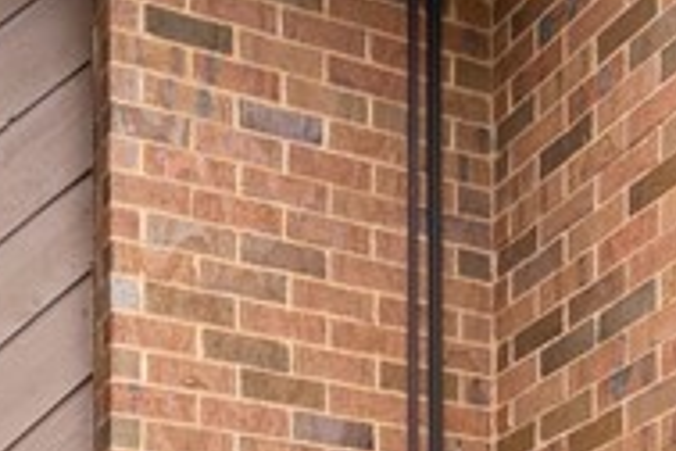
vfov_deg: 13.0
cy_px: 1002
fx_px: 1615
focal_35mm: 86
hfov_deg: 23.6
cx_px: 284
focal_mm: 15
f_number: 9
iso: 200
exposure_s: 1/40
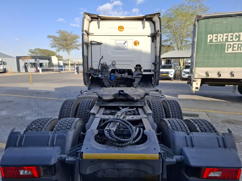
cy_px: 90
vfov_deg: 58.9
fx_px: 161
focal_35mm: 23
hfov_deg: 73.9
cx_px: 121
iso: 50
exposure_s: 1/1179
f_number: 1.8
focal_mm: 5.54
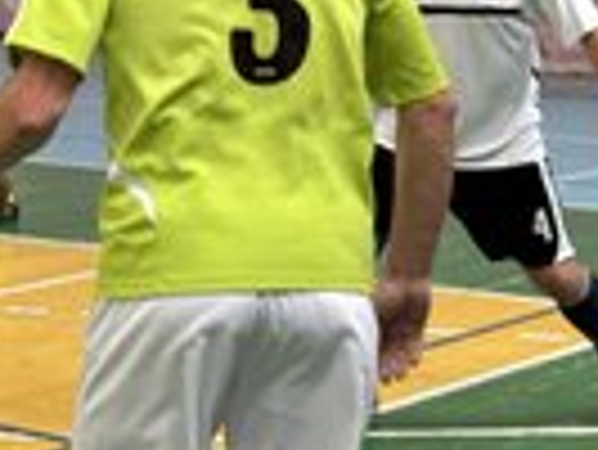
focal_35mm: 144
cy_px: 162
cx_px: 180
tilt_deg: -7.0
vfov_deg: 10.3
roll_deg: +0.4
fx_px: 2490
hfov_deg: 13.7
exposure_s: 1/95
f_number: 1.78
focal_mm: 6.76
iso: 100
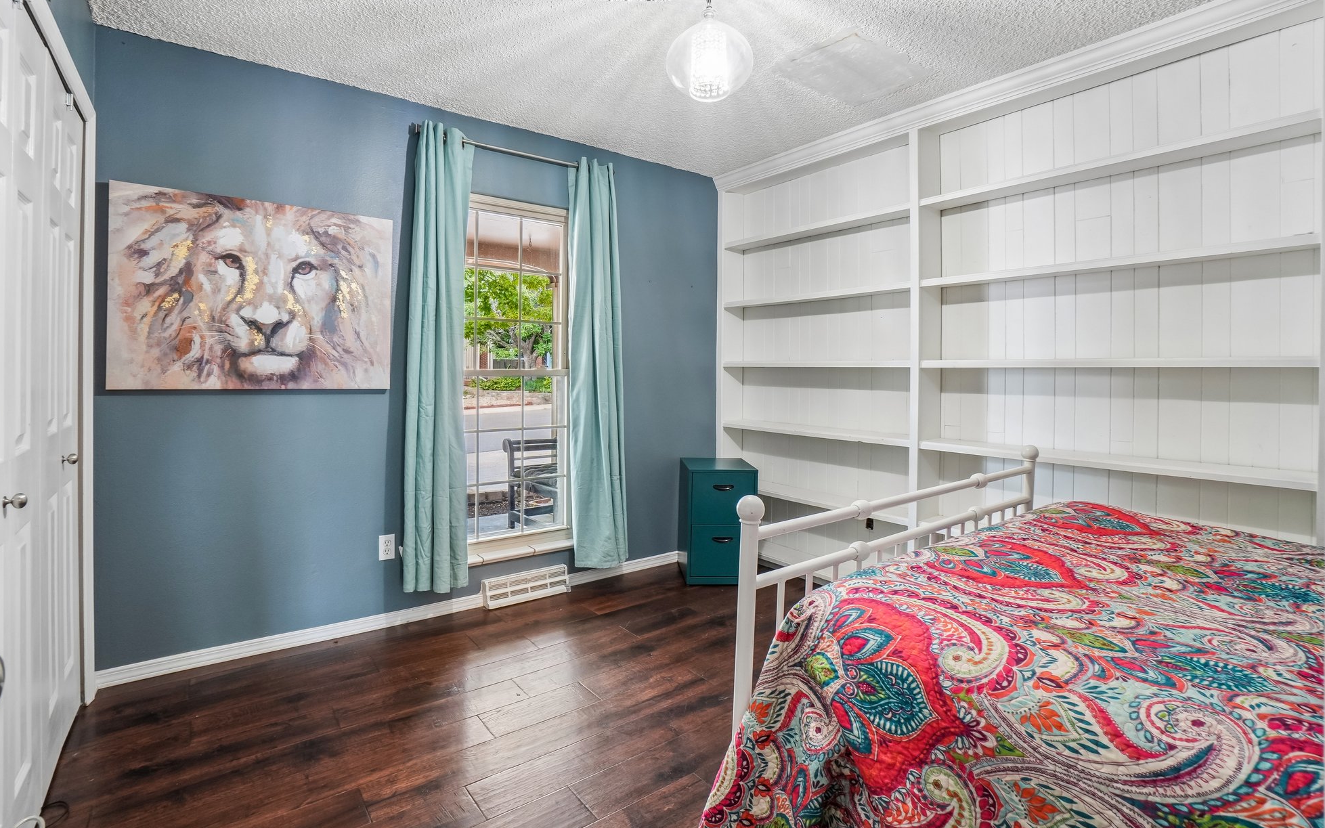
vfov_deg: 71.1
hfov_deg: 97.8
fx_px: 578
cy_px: 380
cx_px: 653
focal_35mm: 16
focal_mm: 10
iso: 400
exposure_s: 1/2.5
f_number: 8
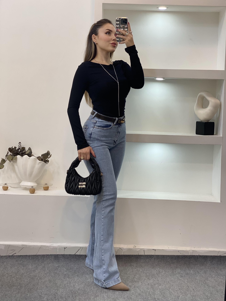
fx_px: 453
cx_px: 113
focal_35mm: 52
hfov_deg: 28.0
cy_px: 150
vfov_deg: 36.8
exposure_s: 1/100
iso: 80
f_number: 2
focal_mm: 6
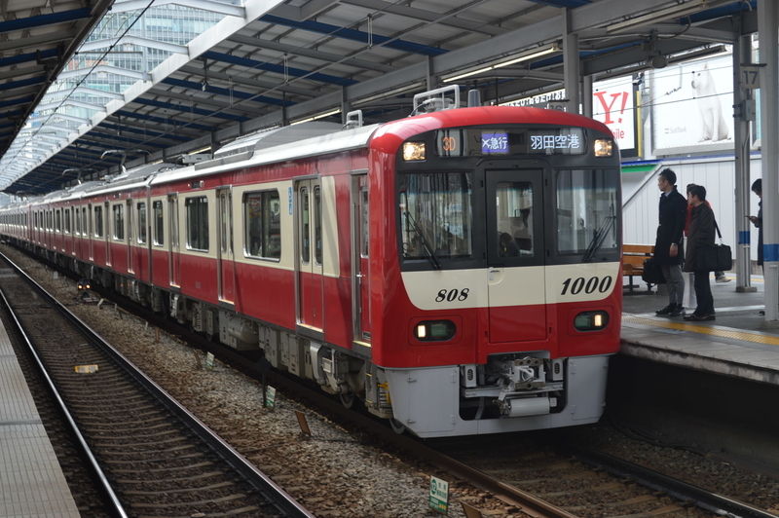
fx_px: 1297
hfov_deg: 33.4
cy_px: 259
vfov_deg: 22.6
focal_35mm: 60
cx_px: 390
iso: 110
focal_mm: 40
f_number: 5.6
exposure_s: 1/125
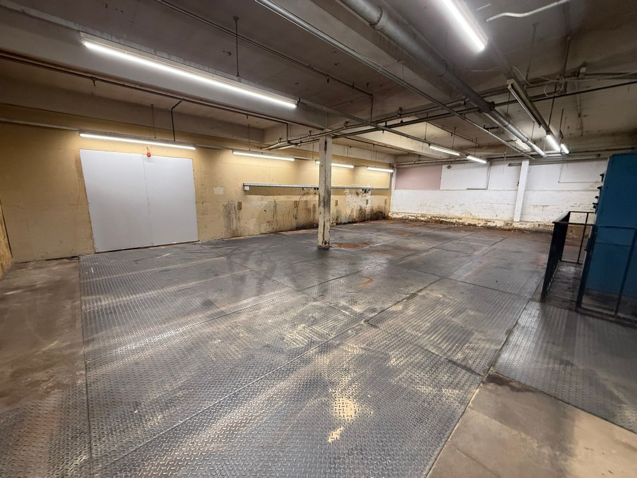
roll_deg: +0.0
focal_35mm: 14
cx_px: 318
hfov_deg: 102.1
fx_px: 258
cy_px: 239
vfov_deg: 85.7
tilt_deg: -10.5
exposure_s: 1/50
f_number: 2.2
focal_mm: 2.22
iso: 250
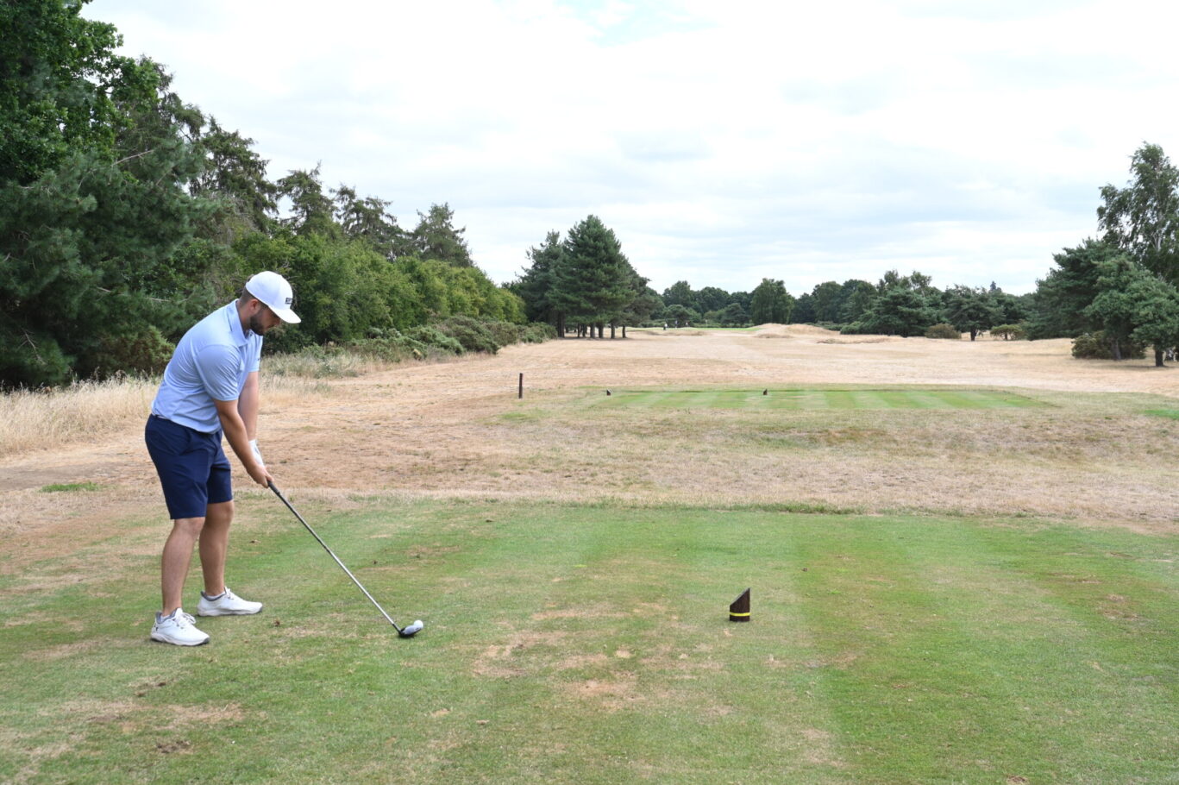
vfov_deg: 34.2
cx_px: 590
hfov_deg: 49.6
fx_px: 1277
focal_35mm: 39
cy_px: 392
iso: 200
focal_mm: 39
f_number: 11
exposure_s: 1/100
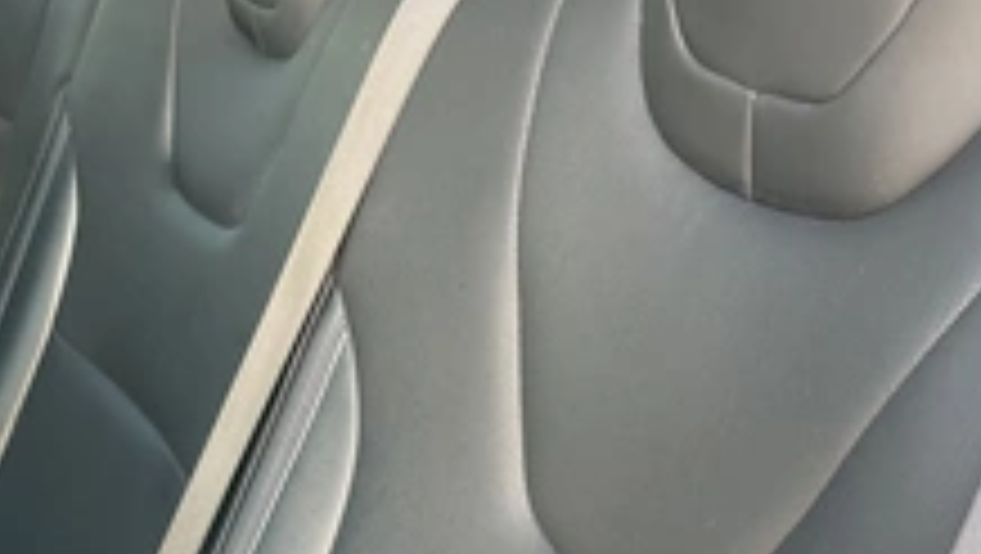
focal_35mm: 58
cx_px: 360
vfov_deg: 20.6
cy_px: 414
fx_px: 1510
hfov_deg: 35.8
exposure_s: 1/65
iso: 64
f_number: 1.8
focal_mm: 3
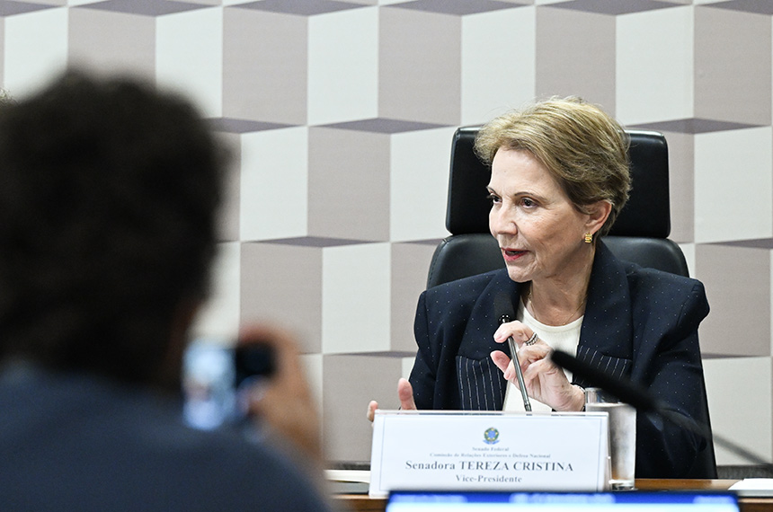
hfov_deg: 6.9
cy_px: 256
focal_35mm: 300
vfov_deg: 4.6
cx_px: 386
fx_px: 6430
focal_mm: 200
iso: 4000
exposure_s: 1/200
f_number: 4.5
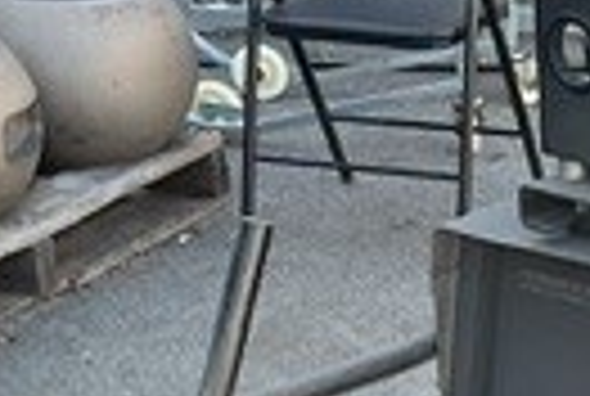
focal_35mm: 147
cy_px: 328
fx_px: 2415
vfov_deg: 9.4
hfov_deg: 13.2
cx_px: 851
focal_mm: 3
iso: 16
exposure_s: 1/255
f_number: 1.8
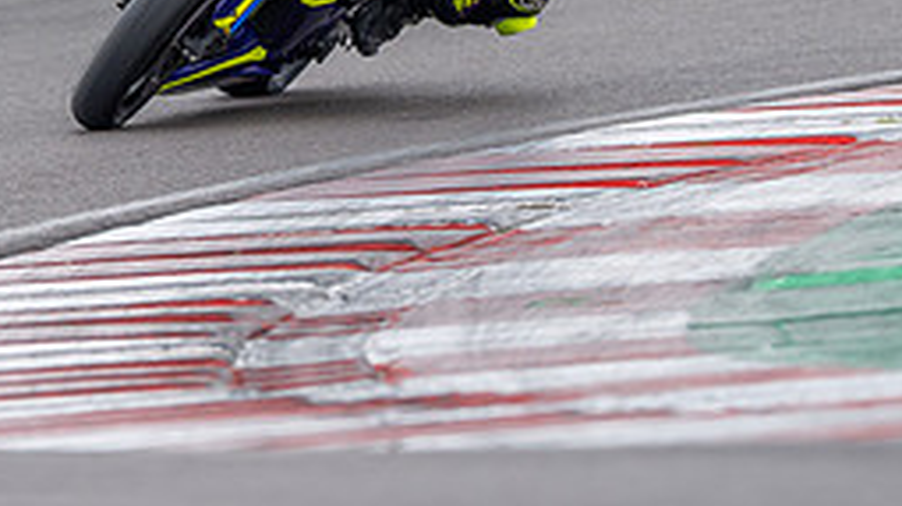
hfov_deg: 1.5
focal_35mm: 1432
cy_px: -136
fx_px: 34225
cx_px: 355
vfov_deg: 0.8
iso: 400
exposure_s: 1/500
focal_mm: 600
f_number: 5
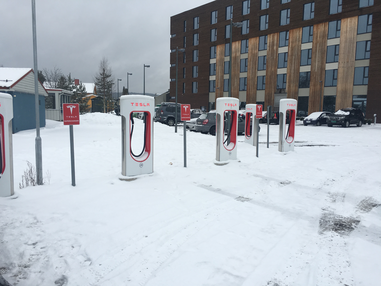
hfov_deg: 61.7
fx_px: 319
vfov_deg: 48.2
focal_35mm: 29
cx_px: 190
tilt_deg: -5.9
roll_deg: -0.1
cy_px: 143
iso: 25
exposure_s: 1/381
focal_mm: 4.15
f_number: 2.2
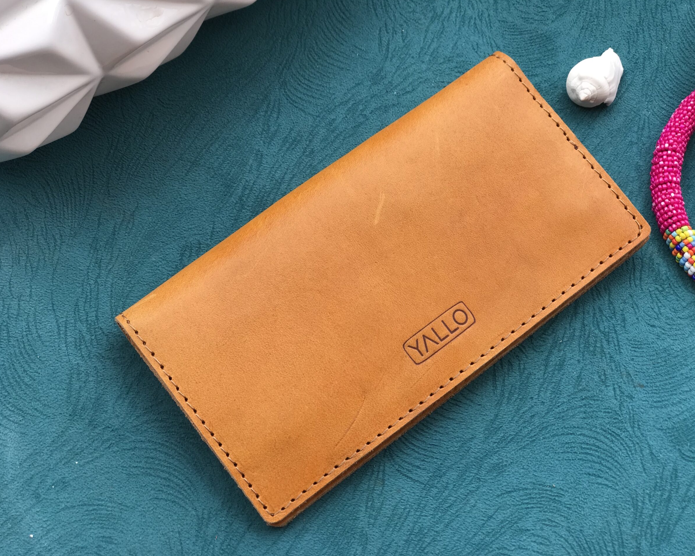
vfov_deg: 25.4
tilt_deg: -68.3
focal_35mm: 60
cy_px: 278
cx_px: 369
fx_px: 1234
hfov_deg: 31.4
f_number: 2.8
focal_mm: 6.6
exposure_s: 1/212
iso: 20
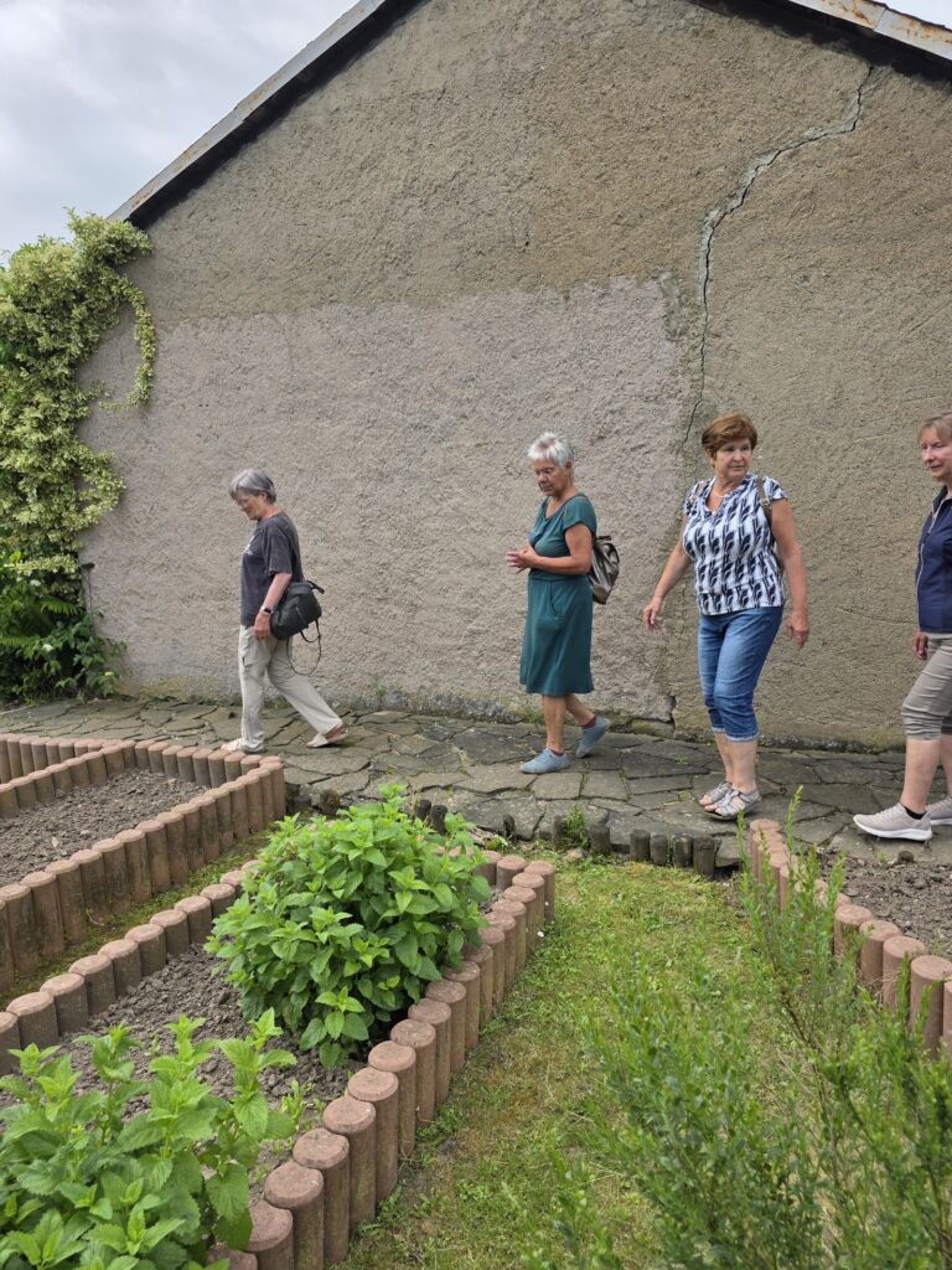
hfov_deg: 58.9
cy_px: 635
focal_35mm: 23
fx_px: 843
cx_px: 476
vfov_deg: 73.9
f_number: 1.7
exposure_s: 1/3067
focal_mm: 6.3
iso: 80
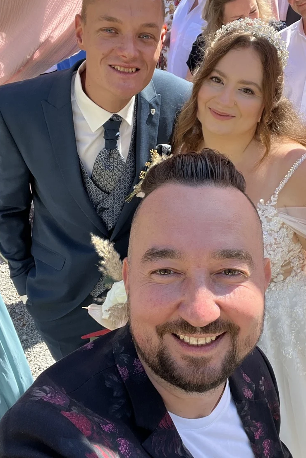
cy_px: 200
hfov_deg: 36.8
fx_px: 459
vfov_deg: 53.0
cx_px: 180
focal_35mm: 36
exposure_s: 1/403
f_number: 2.2
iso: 32
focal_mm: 2.71
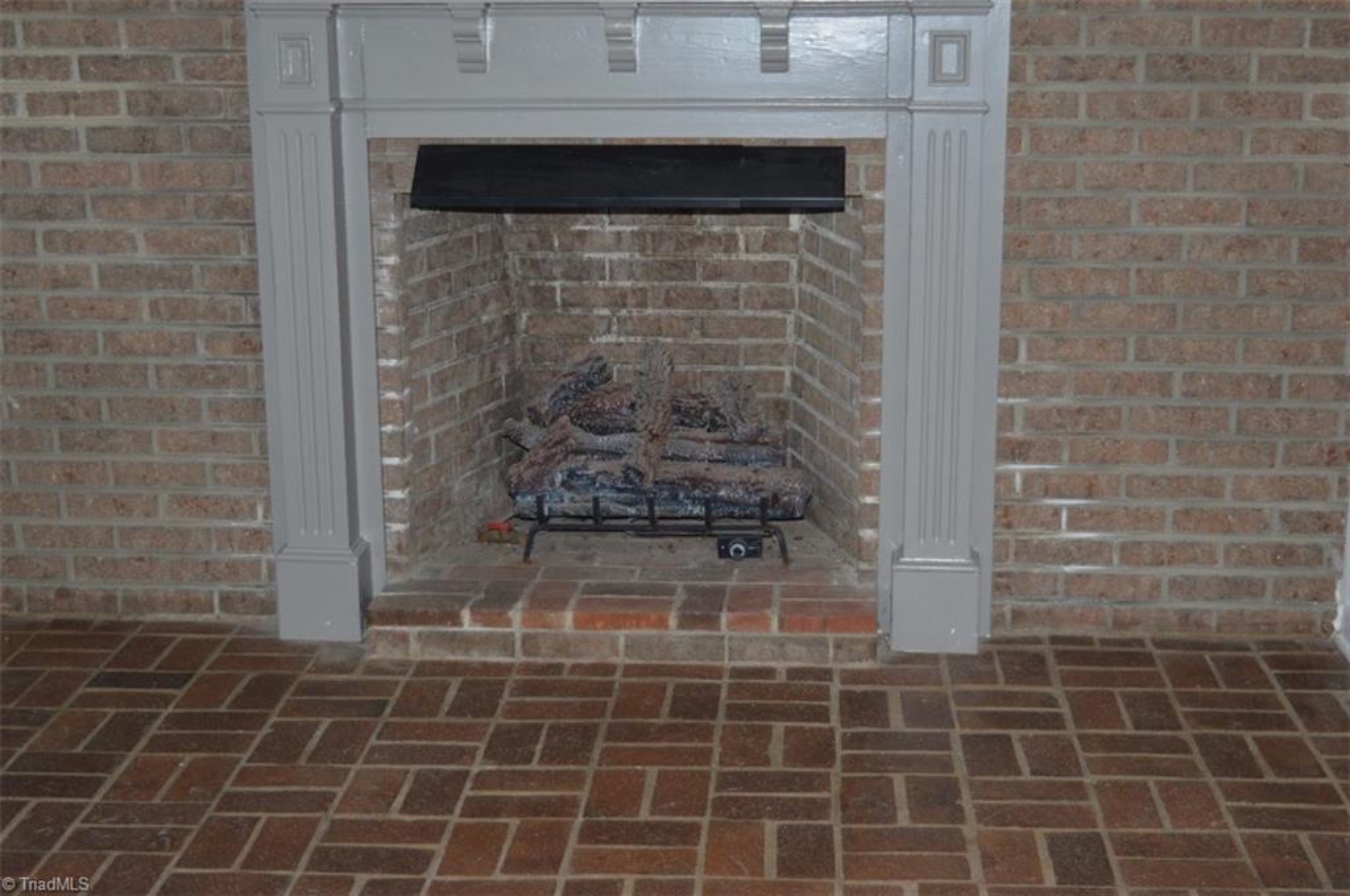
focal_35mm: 52
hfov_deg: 37.9
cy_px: 448
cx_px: 675
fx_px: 1966
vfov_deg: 25.7
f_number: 4.5
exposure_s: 1/60
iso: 400
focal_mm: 35
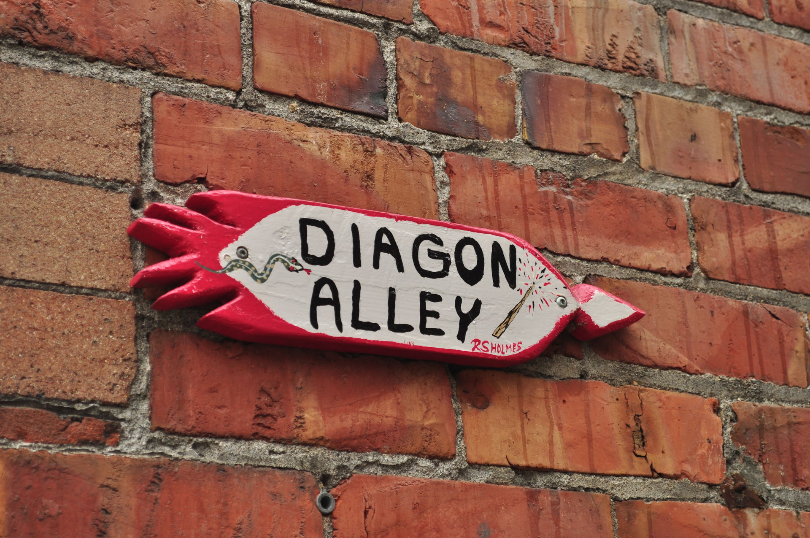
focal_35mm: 82
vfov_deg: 16.5
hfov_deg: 24.6
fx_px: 1854
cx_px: 405
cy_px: 269
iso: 200
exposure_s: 1/160
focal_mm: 55
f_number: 6.3
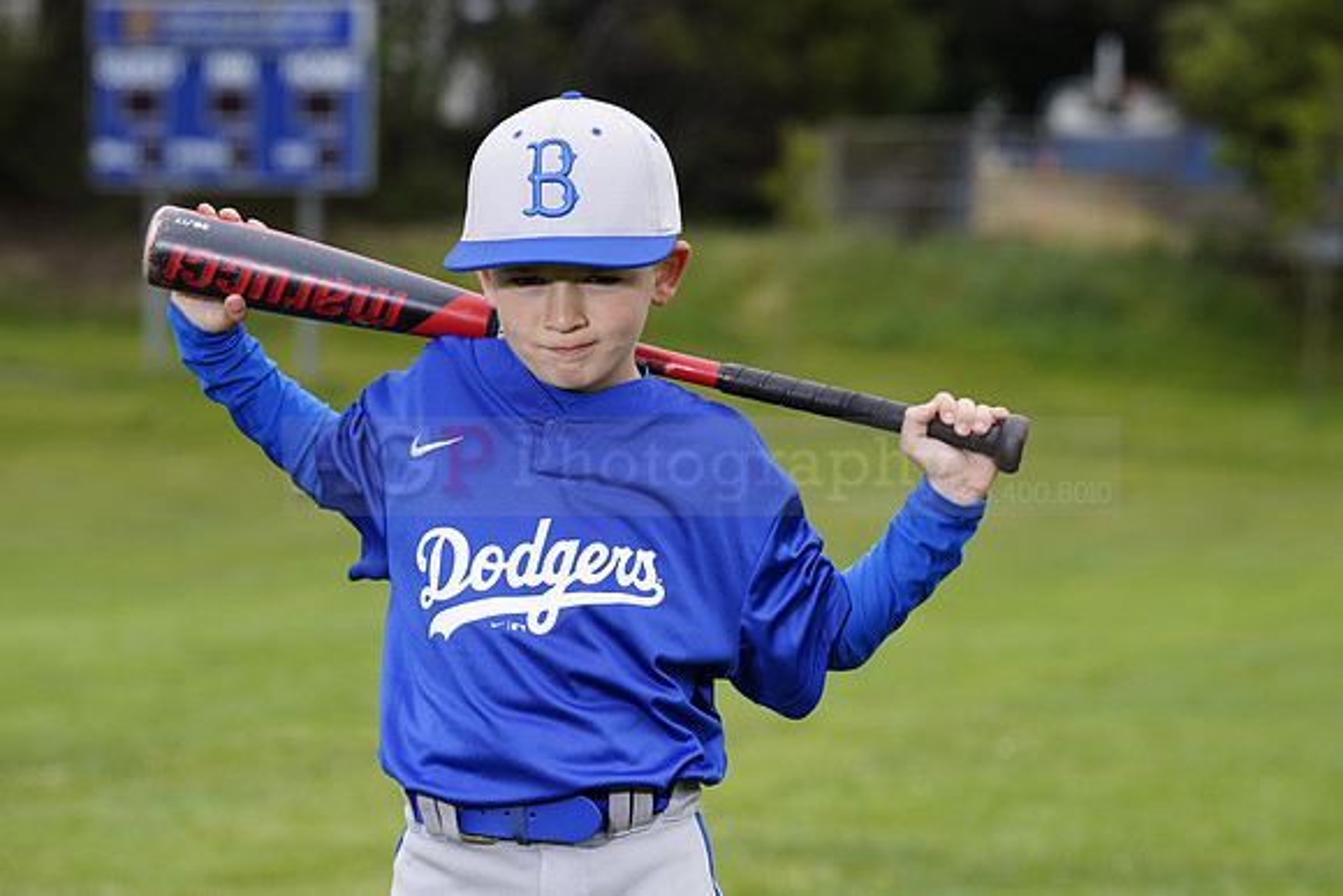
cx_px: 672
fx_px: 5522
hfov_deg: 13.9
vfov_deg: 9.3
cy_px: 448
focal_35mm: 148
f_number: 6.3
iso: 100
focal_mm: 148
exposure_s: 1/250
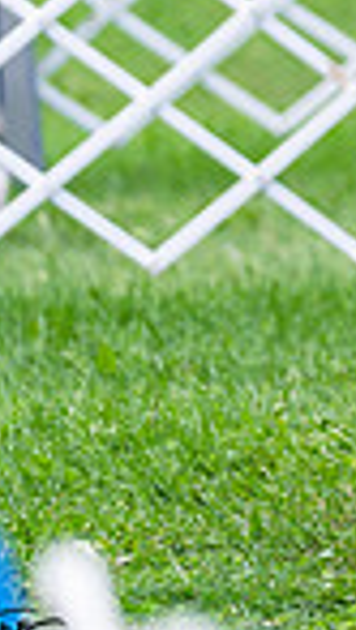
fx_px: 11128
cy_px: -223
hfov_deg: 1.8
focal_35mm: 665
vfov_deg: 3.2
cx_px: 971
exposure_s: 1/1000
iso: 100
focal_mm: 138
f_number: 2.8
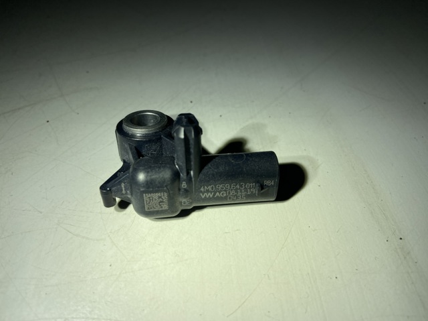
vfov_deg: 54.8
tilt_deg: -52.9
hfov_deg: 69.4
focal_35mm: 25
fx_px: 309
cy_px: 160
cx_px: 214
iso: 32
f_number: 1.8
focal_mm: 4.25
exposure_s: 1/626
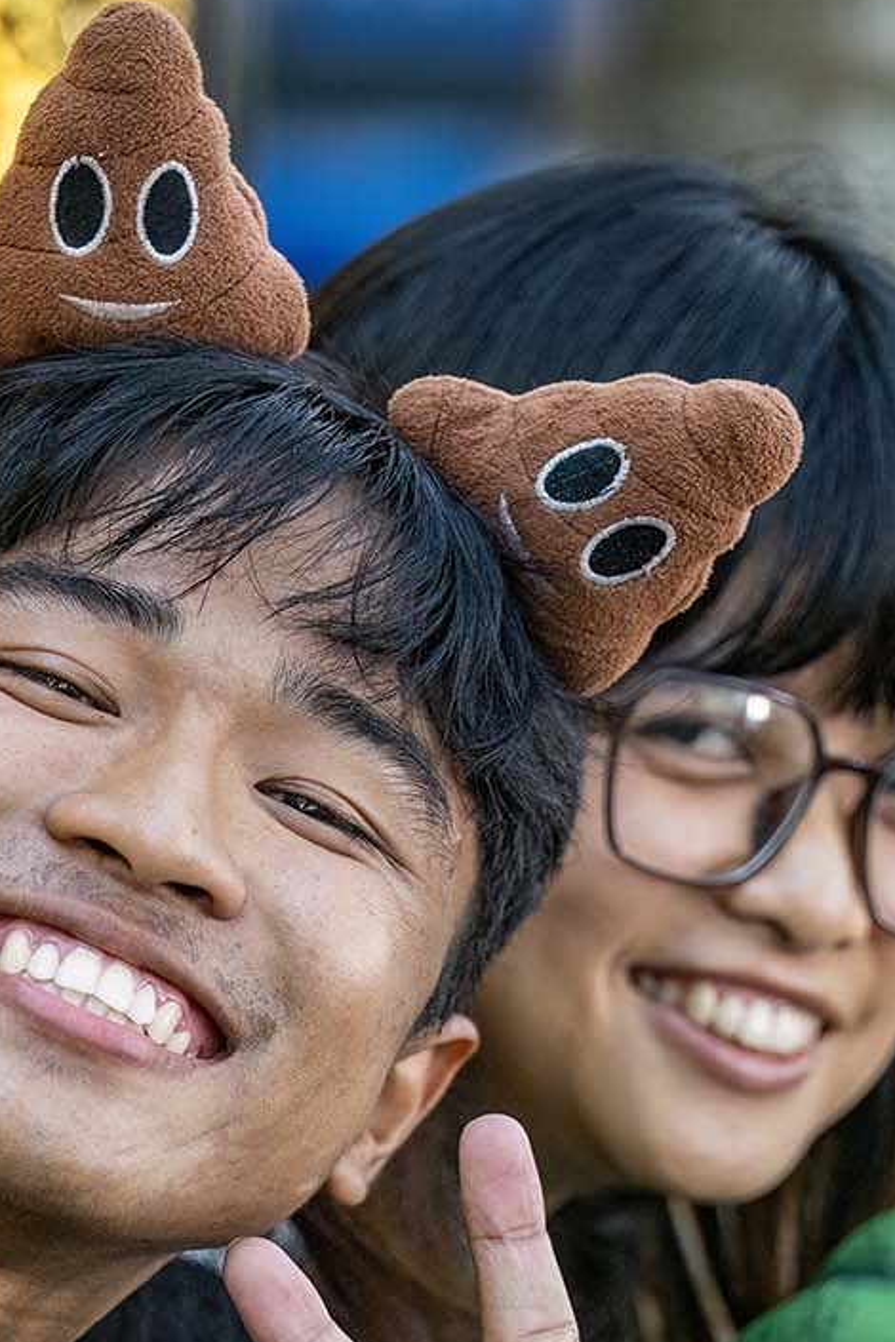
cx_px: 411
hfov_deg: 4.8
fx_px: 10665
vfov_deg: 7.2
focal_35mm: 286
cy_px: 1312
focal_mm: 140
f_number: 2.8
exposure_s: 1/400
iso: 160
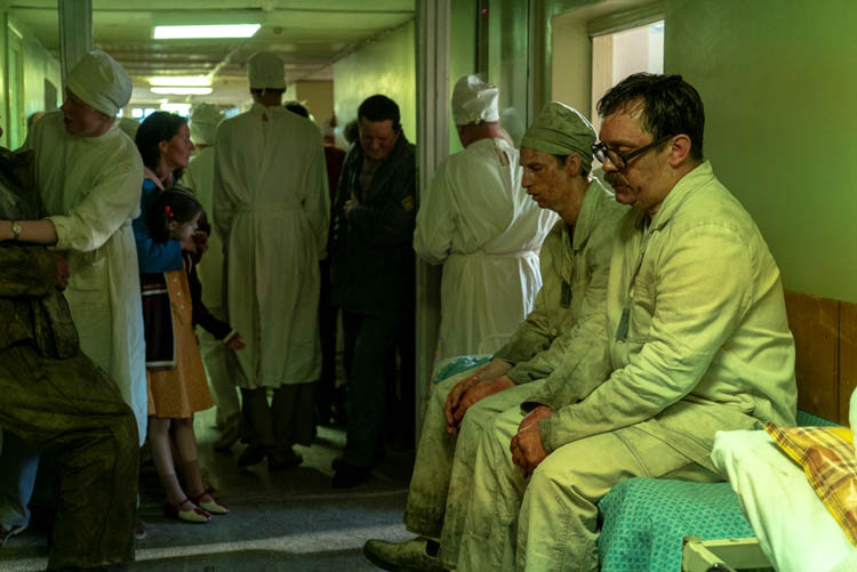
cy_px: 286
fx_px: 1191
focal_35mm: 50
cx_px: 428
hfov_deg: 39.6
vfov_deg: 27.0
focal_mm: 50
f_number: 4
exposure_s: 1/80
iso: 2500
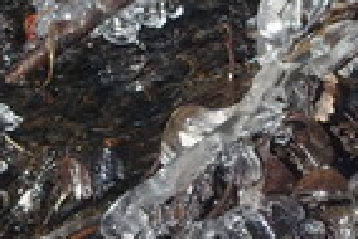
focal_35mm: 444
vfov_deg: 3.1
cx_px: -174
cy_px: 335
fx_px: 4420
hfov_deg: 4.6
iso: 125
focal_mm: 25.7
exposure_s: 1/640
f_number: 4
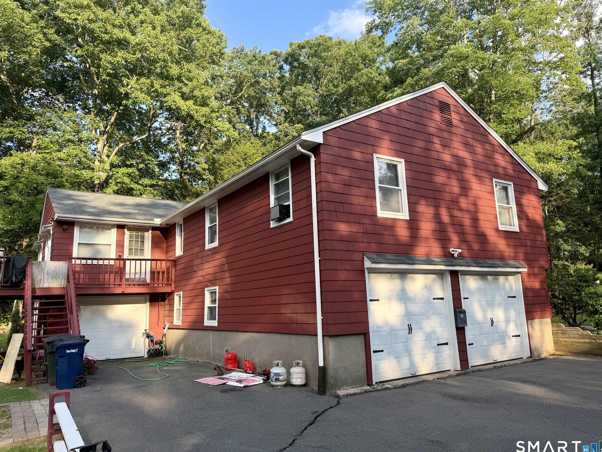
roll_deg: +1.9
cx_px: 296
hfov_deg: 69.4
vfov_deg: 54.9
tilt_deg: +11.2
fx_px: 435
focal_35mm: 25
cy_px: 222
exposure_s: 1/888
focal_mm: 6.76
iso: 80
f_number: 1.78
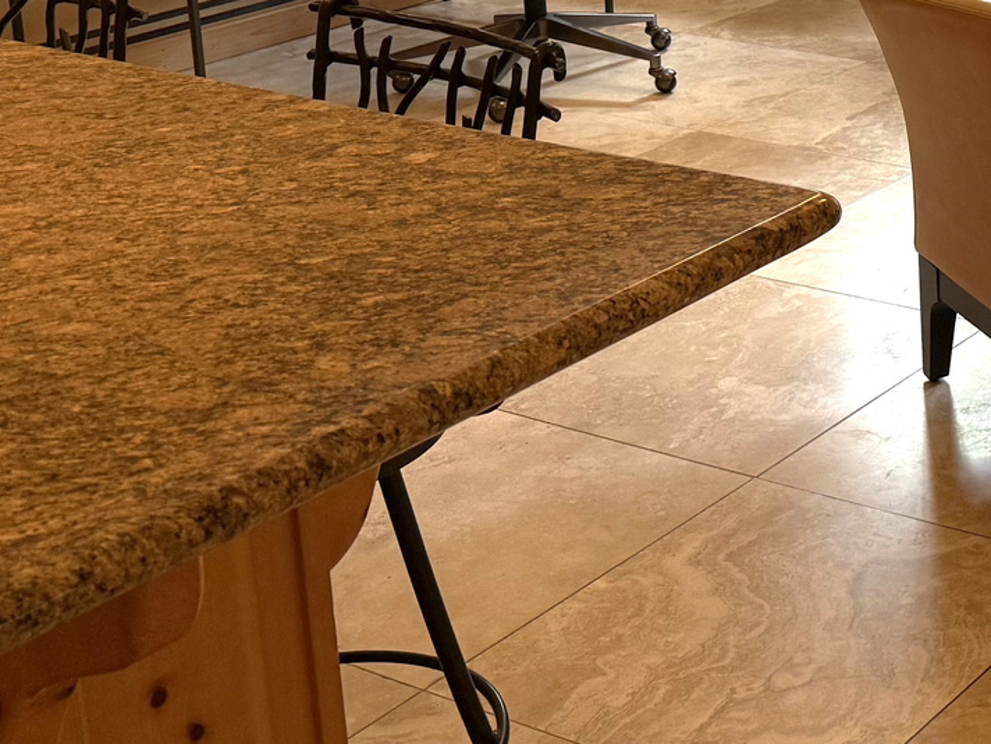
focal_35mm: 69
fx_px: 1975
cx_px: 1370
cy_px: -107
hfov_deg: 23.9
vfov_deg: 20.2
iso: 160
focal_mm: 6.76
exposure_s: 1/120
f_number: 1.78
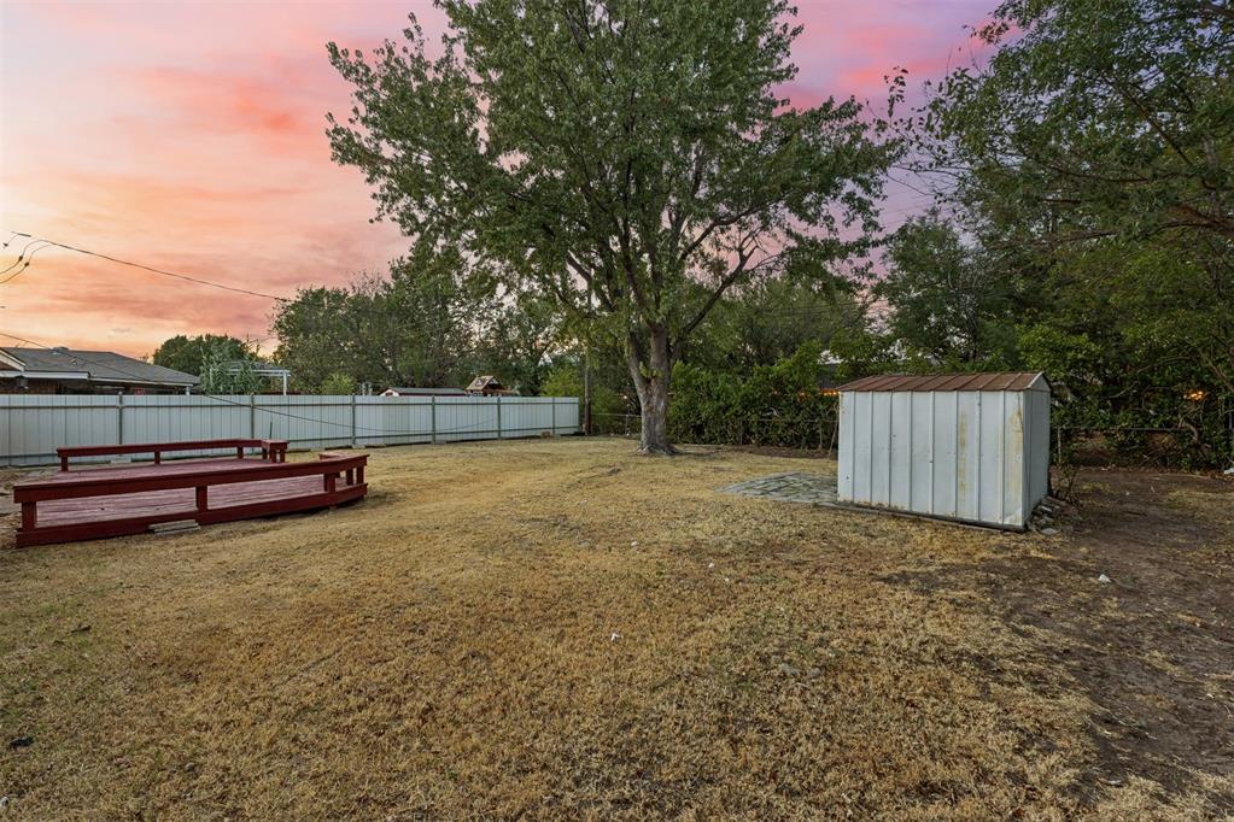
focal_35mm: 15
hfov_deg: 100.4
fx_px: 514
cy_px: 411
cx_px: 617
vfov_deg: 77.3
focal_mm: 10
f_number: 6.3
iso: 100
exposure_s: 1/10
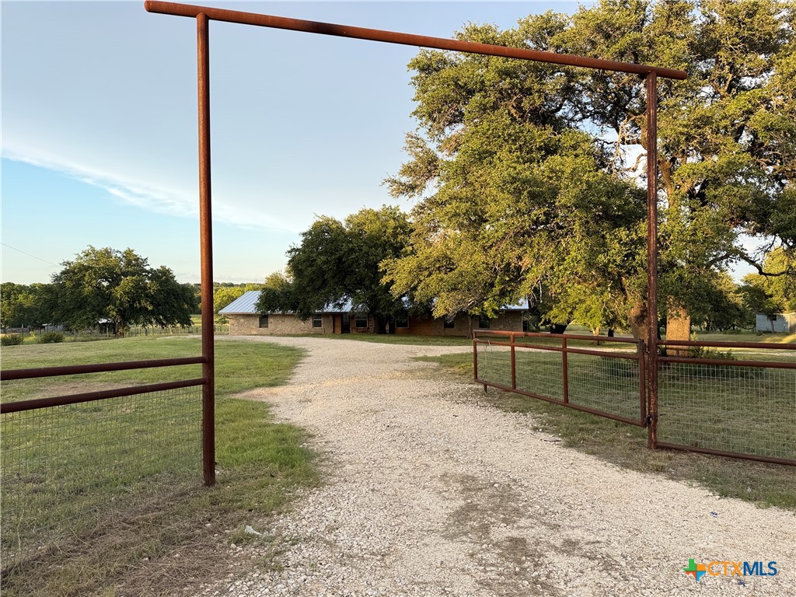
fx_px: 552
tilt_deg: -0.9
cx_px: 398
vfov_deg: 56.8
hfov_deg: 71.6
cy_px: 298
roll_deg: +0.8
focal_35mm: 24
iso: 80
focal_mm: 6.76
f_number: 1.78
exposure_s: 1/649
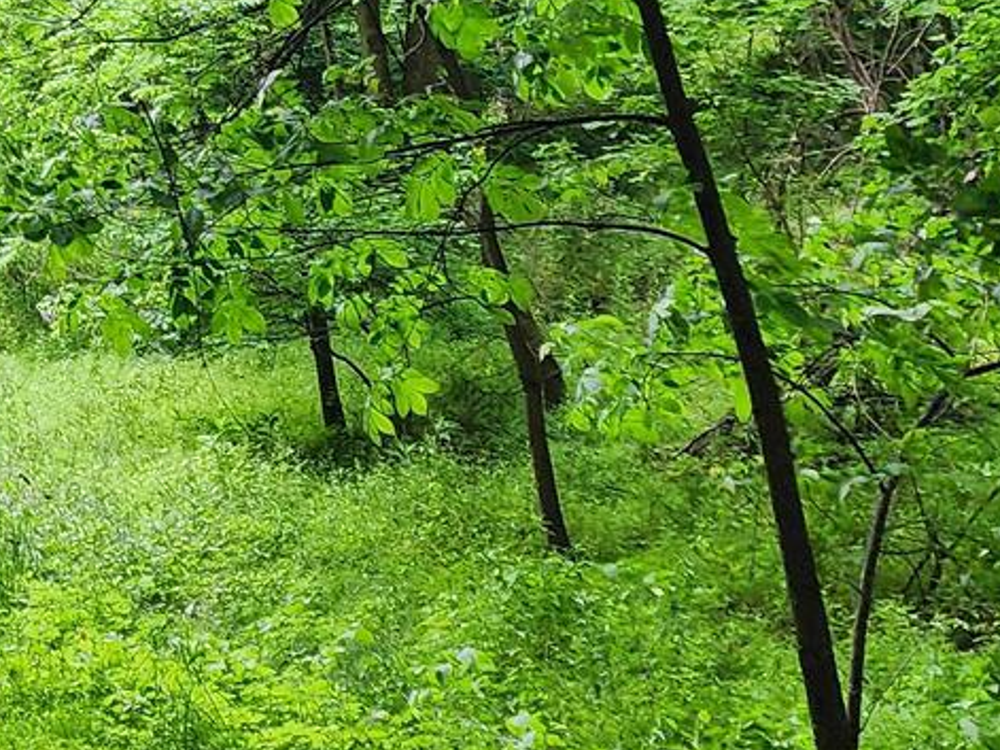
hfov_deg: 17.0
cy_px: -28
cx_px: -675
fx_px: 2888
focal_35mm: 100
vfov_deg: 14.5
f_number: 1.8
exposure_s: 1/180
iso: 32
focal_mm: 6.4
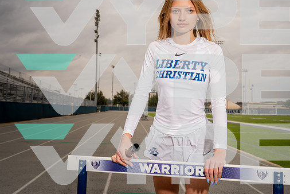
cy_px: 85
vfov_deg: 28.7
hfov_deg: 41.8
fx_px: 379
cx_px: 162
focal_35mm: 47
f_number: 8
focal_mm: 41
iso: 250
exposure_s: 1/250
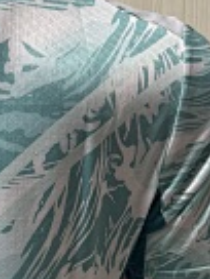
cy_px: 326
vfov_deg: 20.9
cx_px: -75
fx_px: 712
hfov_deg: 15.8
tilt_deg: -8.8
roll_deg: +1.5
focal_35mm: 88
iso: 200
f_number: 1.78
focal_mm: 6.76
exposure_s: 1/60
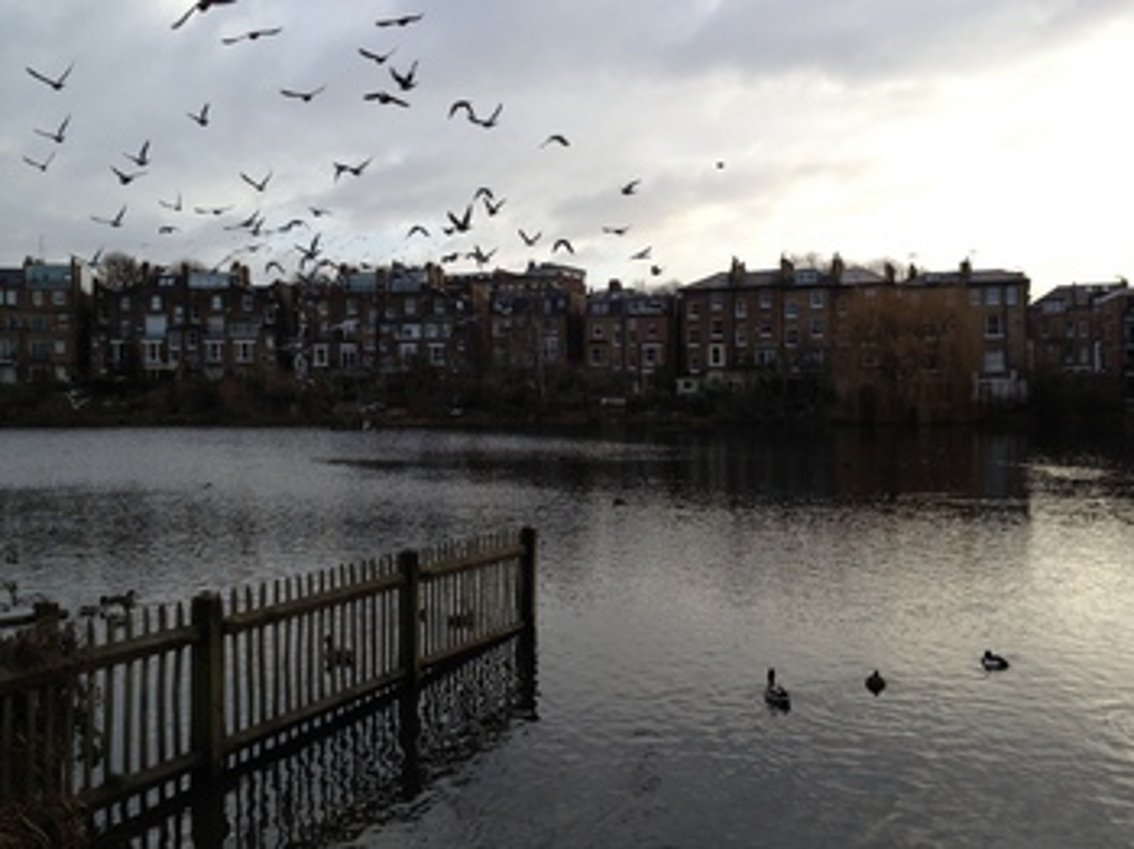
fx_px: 1146
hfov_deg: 52.7
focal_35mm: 35
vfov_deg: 40.7
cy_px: 424
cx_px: 567
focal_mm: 4.28
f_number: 2.4
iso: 64
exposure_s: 1/460
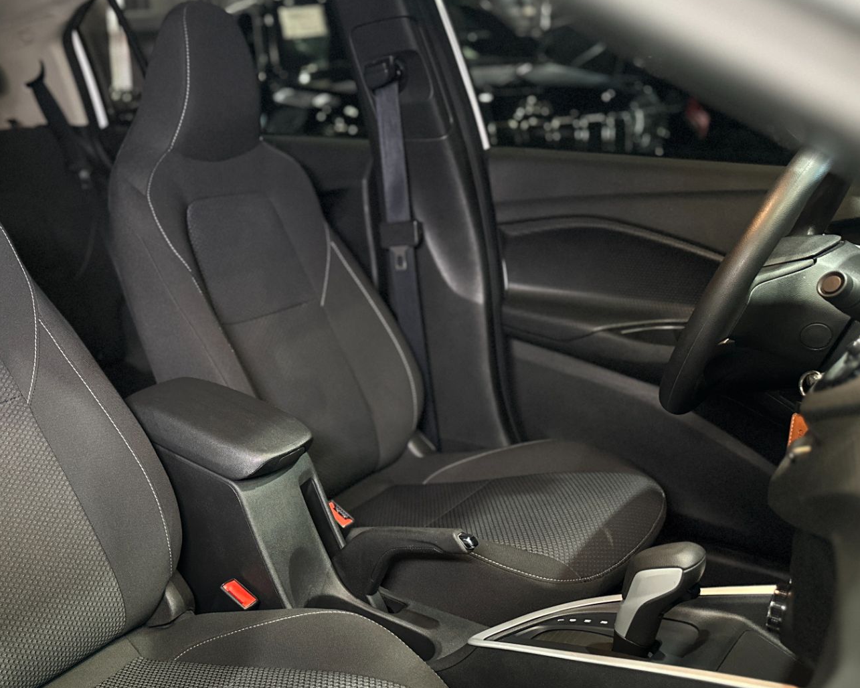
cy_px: 443
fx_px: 891
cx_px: 223
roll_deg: +2.9
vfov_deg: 41.8
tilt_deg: -21.0
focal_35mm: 35
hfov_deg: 49.6
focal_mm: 6.86
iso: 800
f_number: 1.78
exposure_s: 1/60
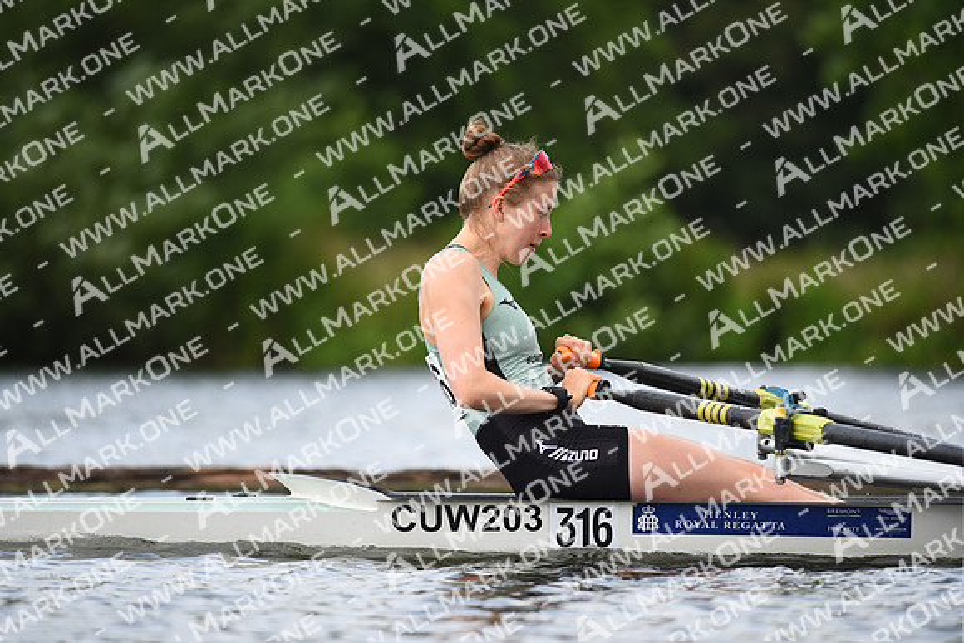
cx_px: 482
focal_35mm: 300
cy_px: 322
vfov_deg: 4.6
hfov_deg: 6.9
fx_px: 8035
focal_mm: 300
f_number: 4
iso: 320
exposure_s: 1/1600
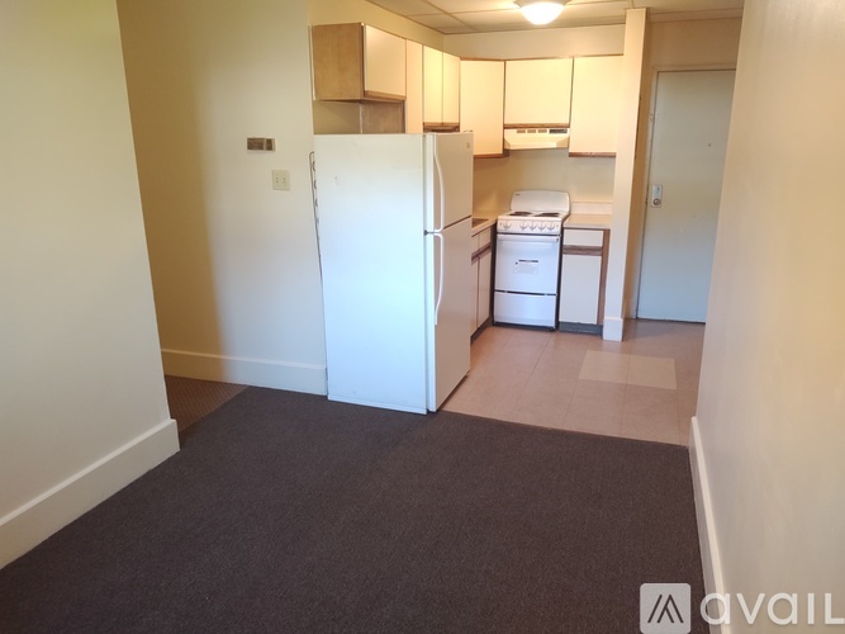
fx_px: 659
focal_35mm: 27
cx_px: 422
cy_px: 317
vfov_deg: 51.3
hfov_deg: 65.3
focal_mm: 4.75
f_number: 1.7
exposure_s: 1/33
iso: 225
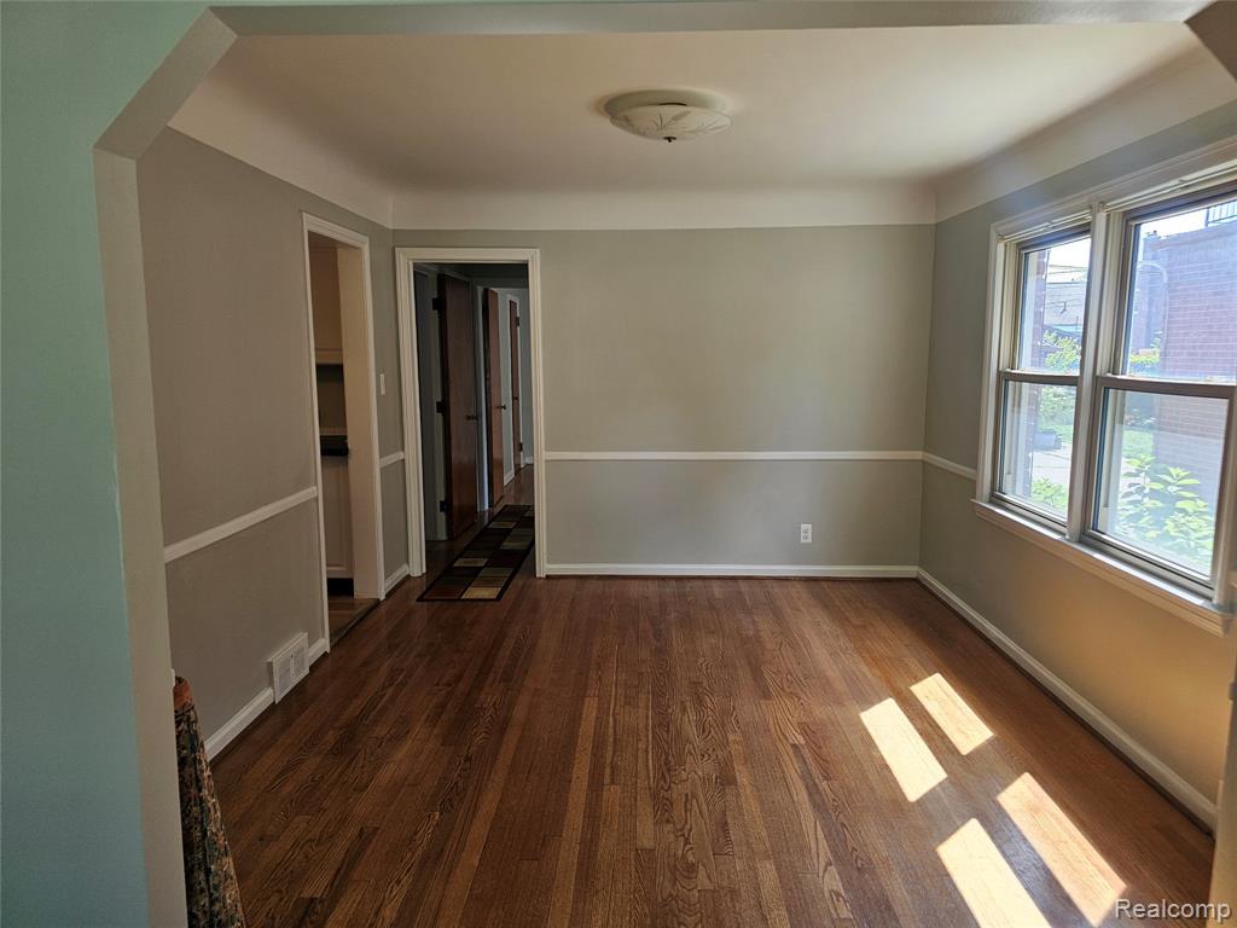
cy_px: 464
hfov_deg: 73.9
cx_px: 618
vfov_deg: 58.9
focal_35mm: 23
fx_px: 822
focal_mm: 6.3
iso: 100
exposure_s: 1/180
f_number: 1.7
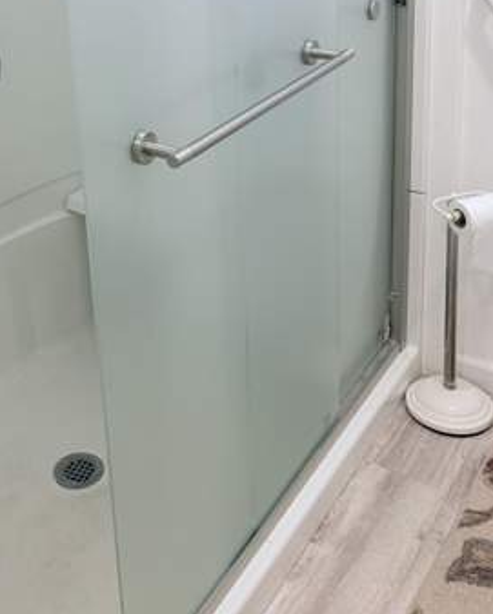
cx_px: 129
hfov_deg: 31.0
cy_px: 64
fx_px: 874
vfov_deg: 36.4
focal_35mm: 48
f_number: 1.6
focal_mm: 5.96
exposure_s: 1/60
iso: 100
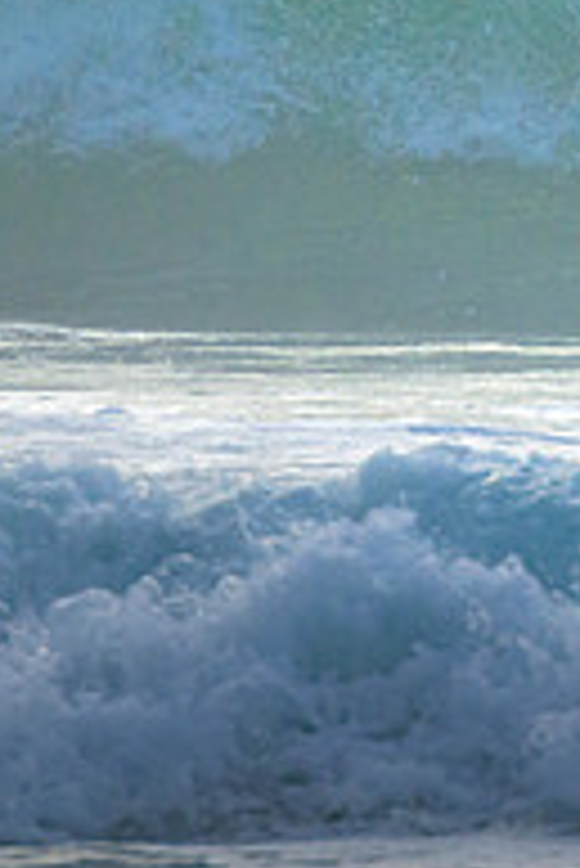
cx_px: 1016
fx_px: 39897
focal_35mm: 1654
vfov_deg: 1.2
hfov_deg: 0.8
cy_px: -7
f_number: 5.6
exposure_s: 1/2000
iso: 800
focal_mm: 400
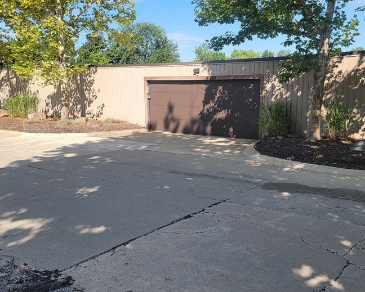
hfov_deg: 49.0
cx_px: 203
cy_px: 146
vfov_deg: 40.2
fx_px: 400
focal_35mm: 37
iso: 16
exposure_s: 1/471
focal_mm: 6.7
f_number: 1.8
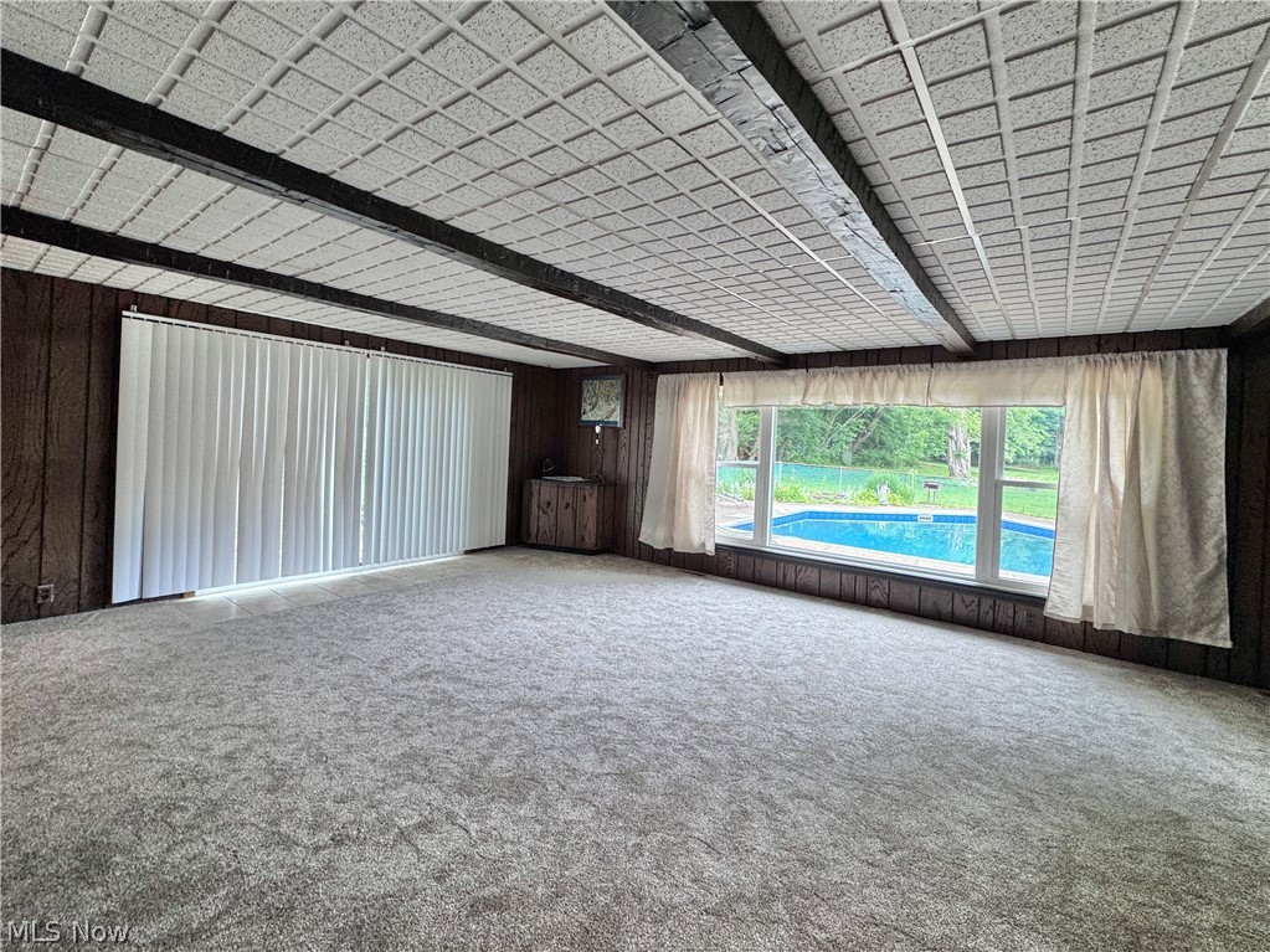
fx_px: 514
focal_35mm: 14
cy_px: 476
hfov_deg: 102.1
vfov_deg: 85.7
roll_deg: -2.7
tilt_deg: -4.9
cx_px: 635
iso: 100
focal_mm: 2.22
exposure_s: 1/120
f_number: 2.2
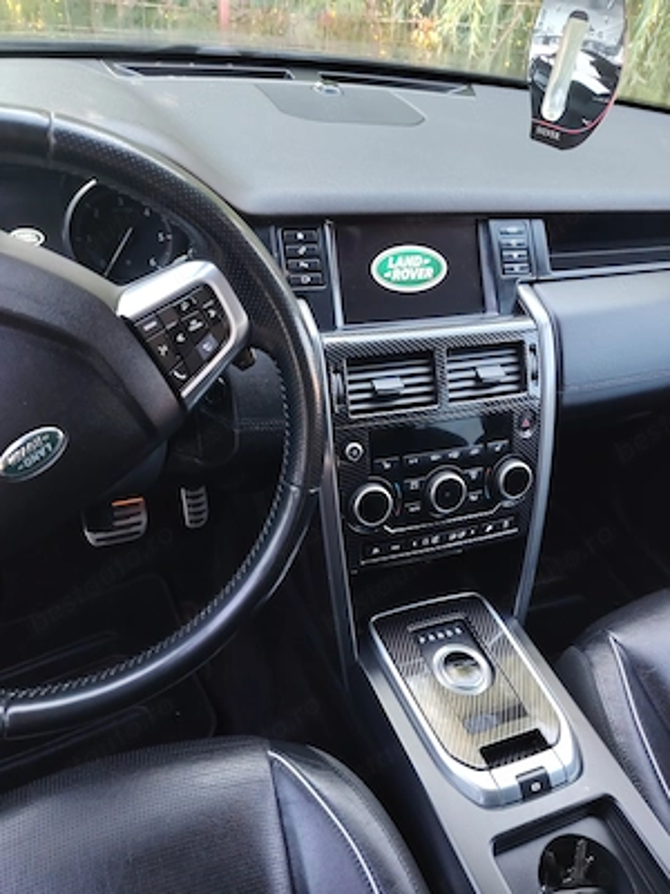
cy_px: 447
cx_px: 335
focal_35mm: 24
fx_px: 619
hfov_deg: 56.8
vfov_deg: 71.6
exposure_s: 1/100
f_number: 1.75
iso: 963
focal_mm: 5.25
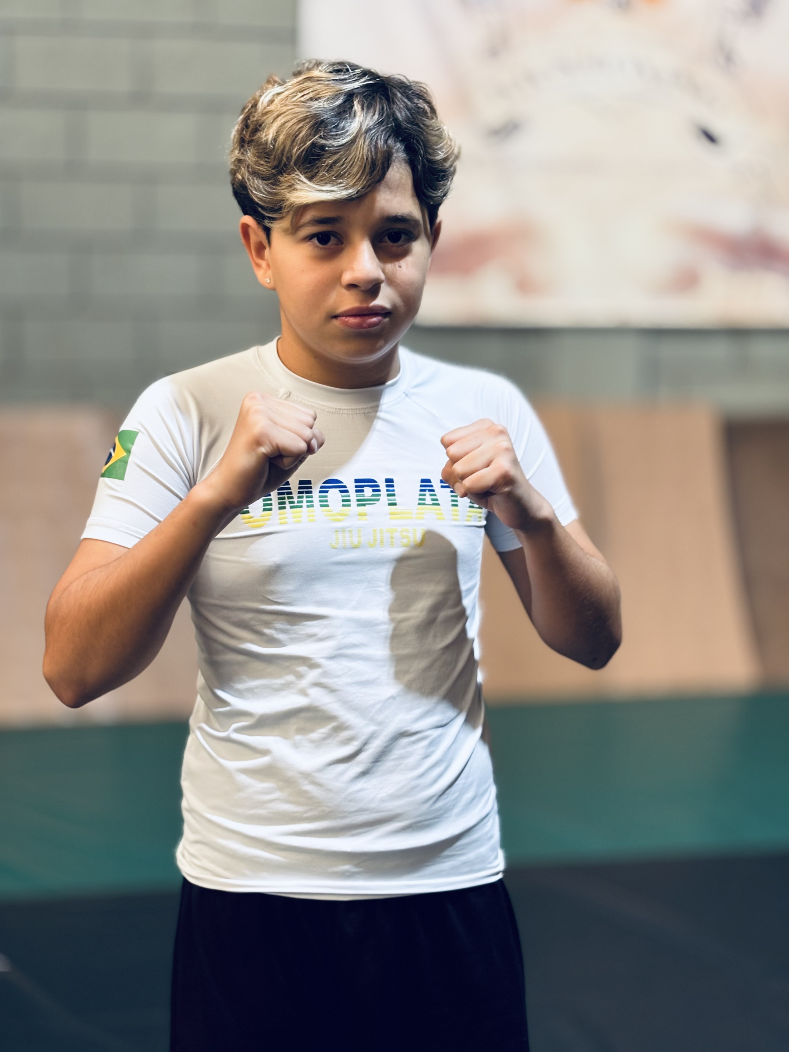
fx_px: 1580
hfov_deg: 28.0
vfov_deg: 36.8
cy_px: 526
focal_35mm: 52
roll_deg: -1.1
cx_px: 394
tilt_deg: -10.8
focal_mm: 5.96
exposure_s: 1/40
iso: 200
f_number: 1.6
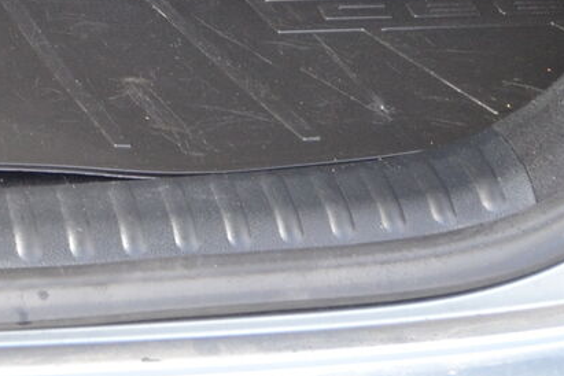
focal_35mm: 140
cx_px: -299
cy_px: -383
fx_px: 2193
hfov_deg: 13.7
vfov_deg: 9.2
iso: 360
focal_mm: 20
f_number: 5.6
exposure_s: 1/125
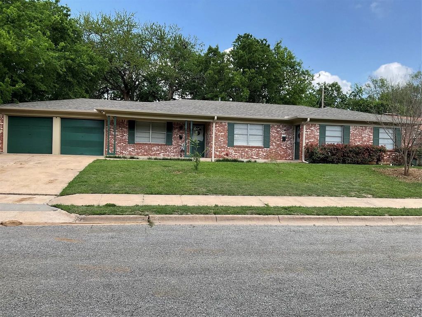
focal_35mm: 29
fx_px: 354
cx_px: 211
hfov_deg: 61.7
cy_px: 158
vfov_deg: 48.2
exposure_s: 1/691
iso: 16
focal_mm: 3
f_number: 1.8
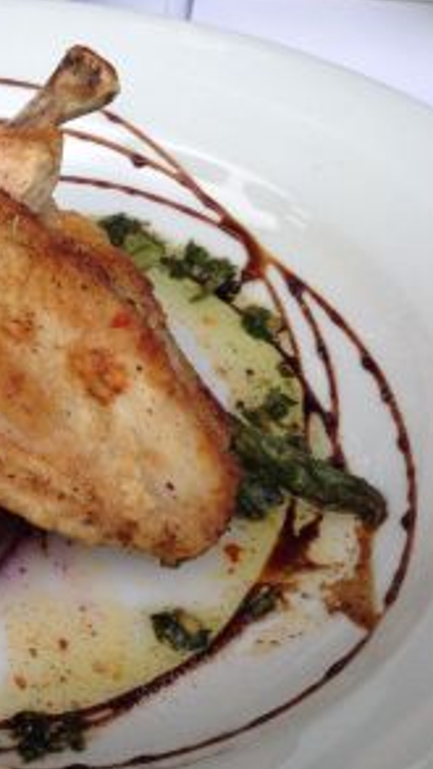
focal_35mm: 49
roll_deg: +1.5
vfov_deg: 42.1
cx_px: -55
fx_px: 999
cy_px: 386
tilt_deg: -42.7
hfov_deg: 22.9
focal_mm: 4.12
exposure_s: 1/196
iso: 50
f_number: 2.4
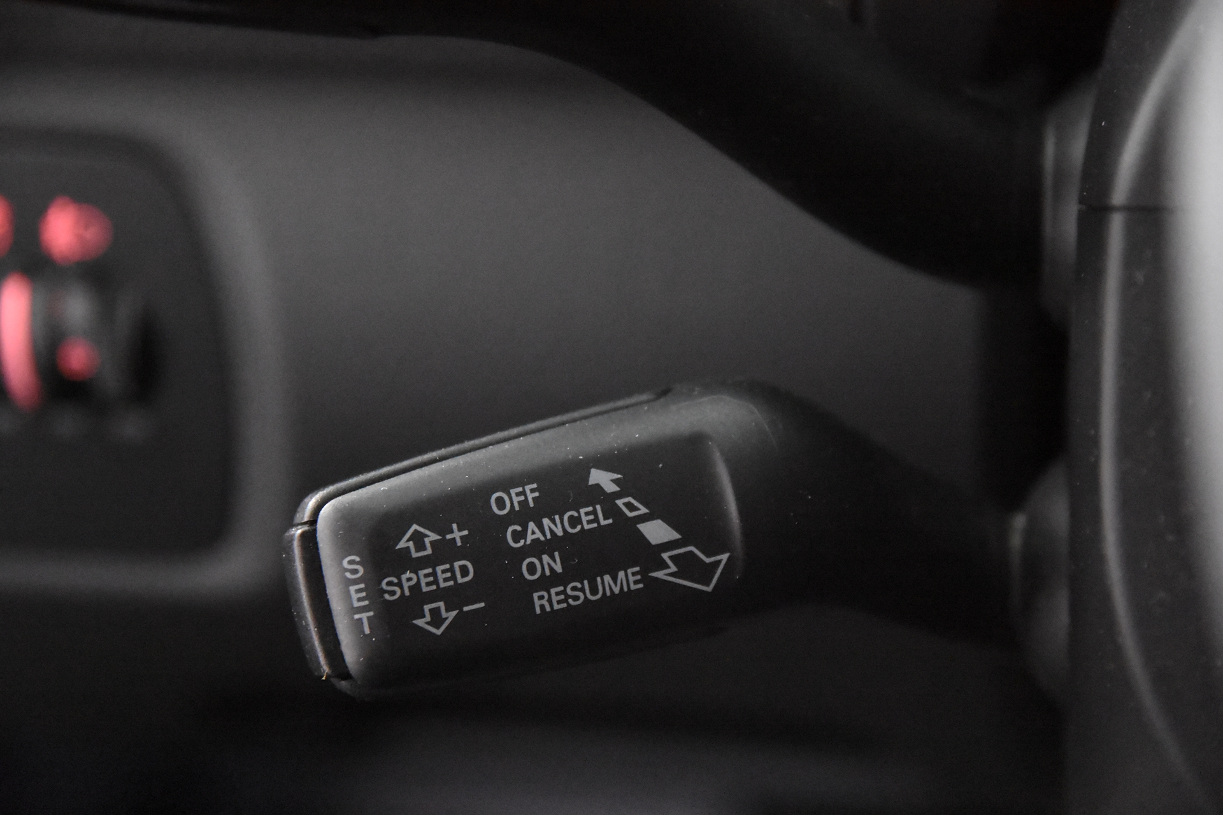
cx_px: 612
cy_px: 408
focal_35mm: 105
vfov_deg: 13.0
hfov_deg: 19.5
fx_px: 3567
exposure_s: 1/50
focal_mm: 70
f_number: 4
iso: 12800
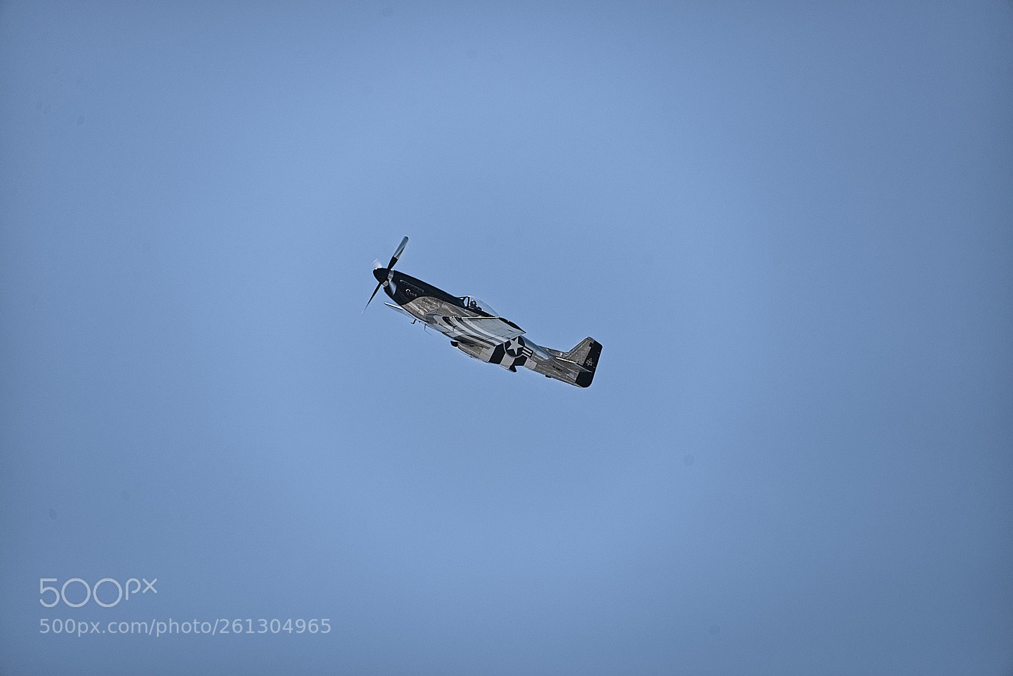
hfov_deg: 6.9
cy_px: 338
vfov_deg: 4.6
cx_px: 506
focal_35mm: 300
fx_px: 8444
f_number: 6.3
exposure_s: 1/1250
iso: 100
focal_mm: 300
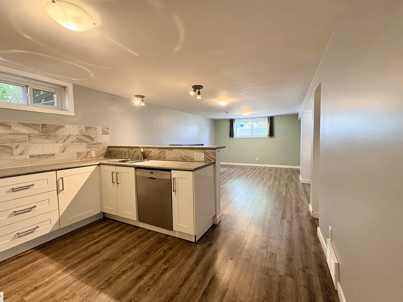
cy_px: 149
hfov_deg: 98.2
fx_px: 175
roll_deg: +2.0
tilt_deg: -2.6
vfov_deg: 81.7
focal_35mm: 15
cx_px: 205
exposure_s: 1/60
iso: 320
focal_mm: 2.22
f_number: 2.2
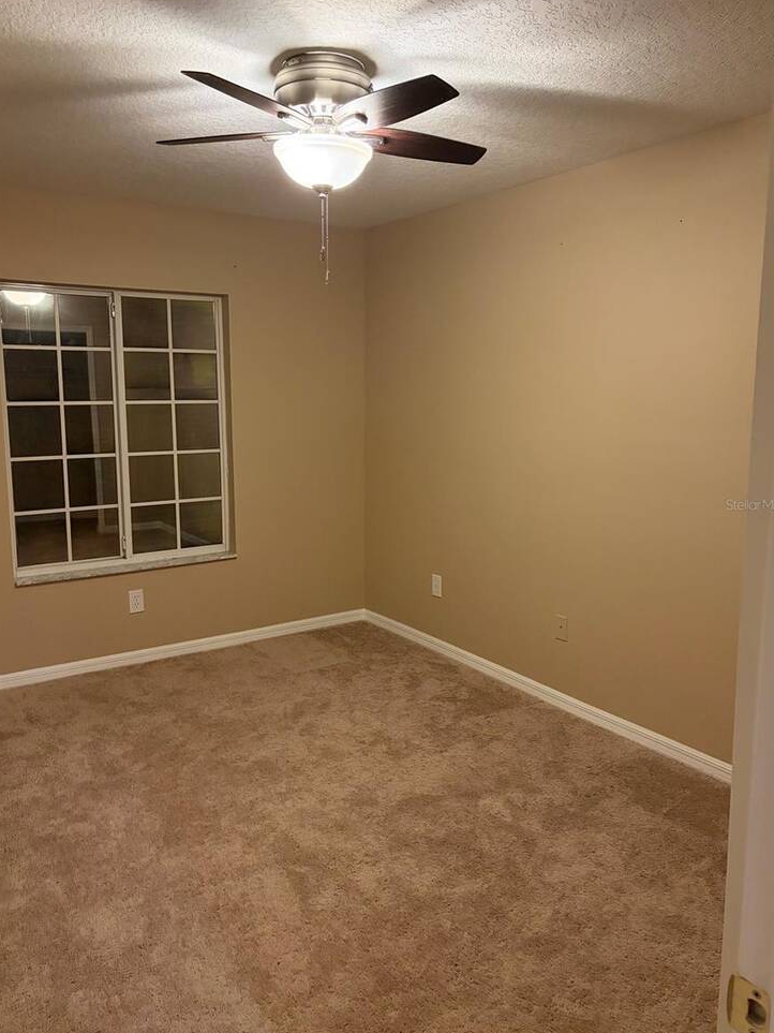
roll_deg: +0.4
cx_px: 387
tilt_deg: -8.9
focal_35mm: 27
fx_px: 805
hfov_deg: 51.3
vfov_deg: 65.3
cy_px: 504
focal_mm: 5.96
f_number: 1.6
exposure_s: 1/30
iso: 500
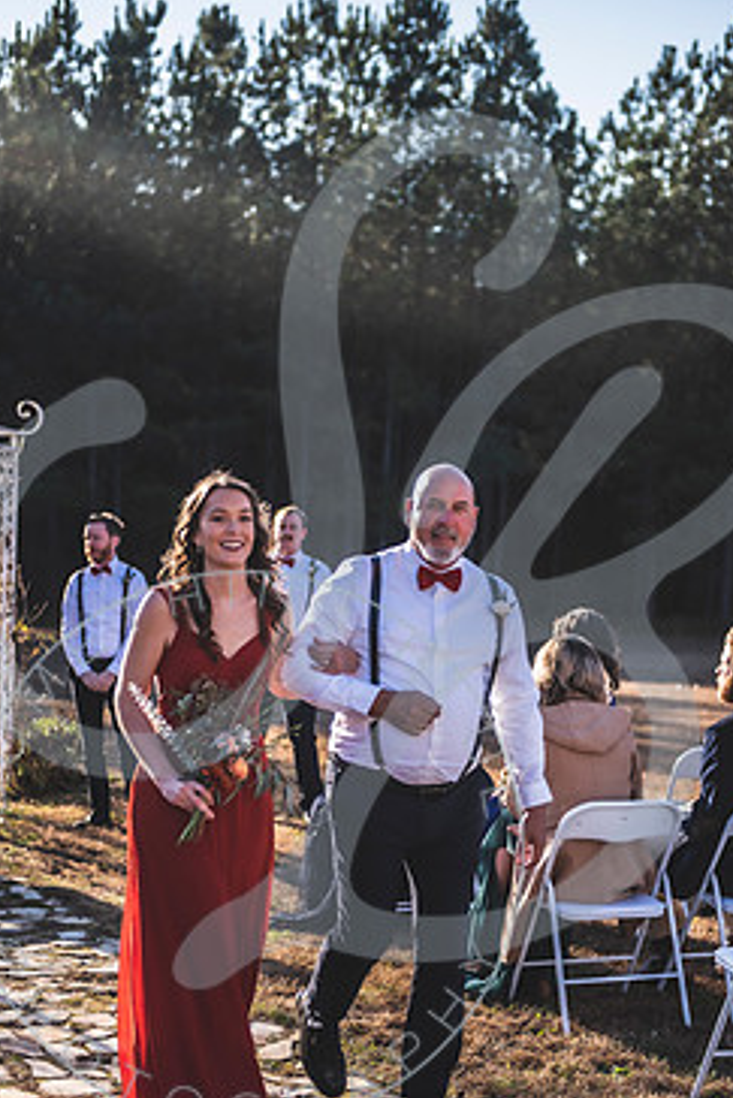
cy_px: 621
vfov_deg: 29.6
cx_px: 380
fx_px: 2075
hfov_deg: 20.0
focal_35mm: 68
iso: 100
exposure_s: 1/1250
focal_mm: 55
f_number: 2.8
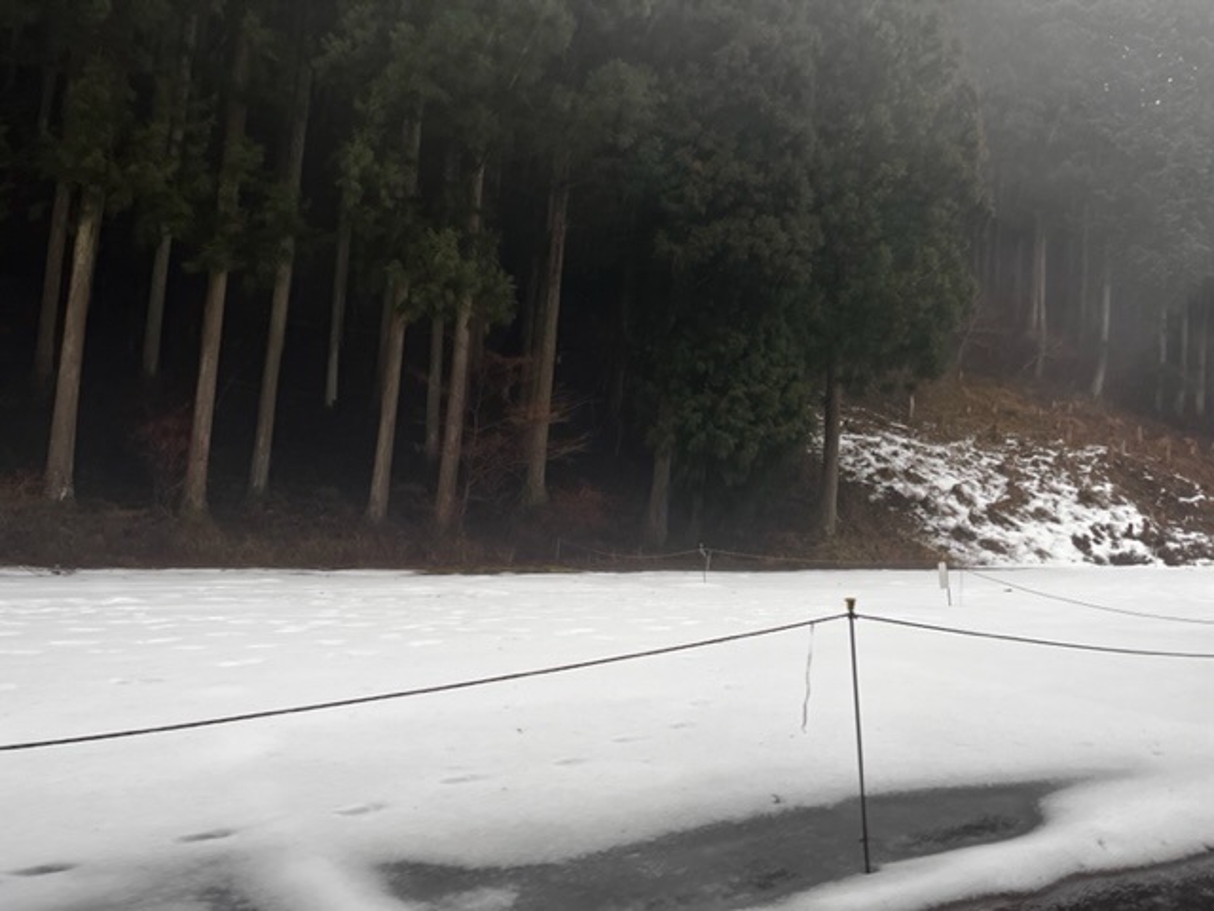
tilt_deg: -1.6
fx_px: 912
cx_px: 607
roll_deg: +2.6
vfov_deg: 53.1
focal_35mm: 26
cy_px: 456
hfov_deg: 67.3
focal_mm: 5.1
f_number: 1.6
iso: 125
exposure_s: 1/121
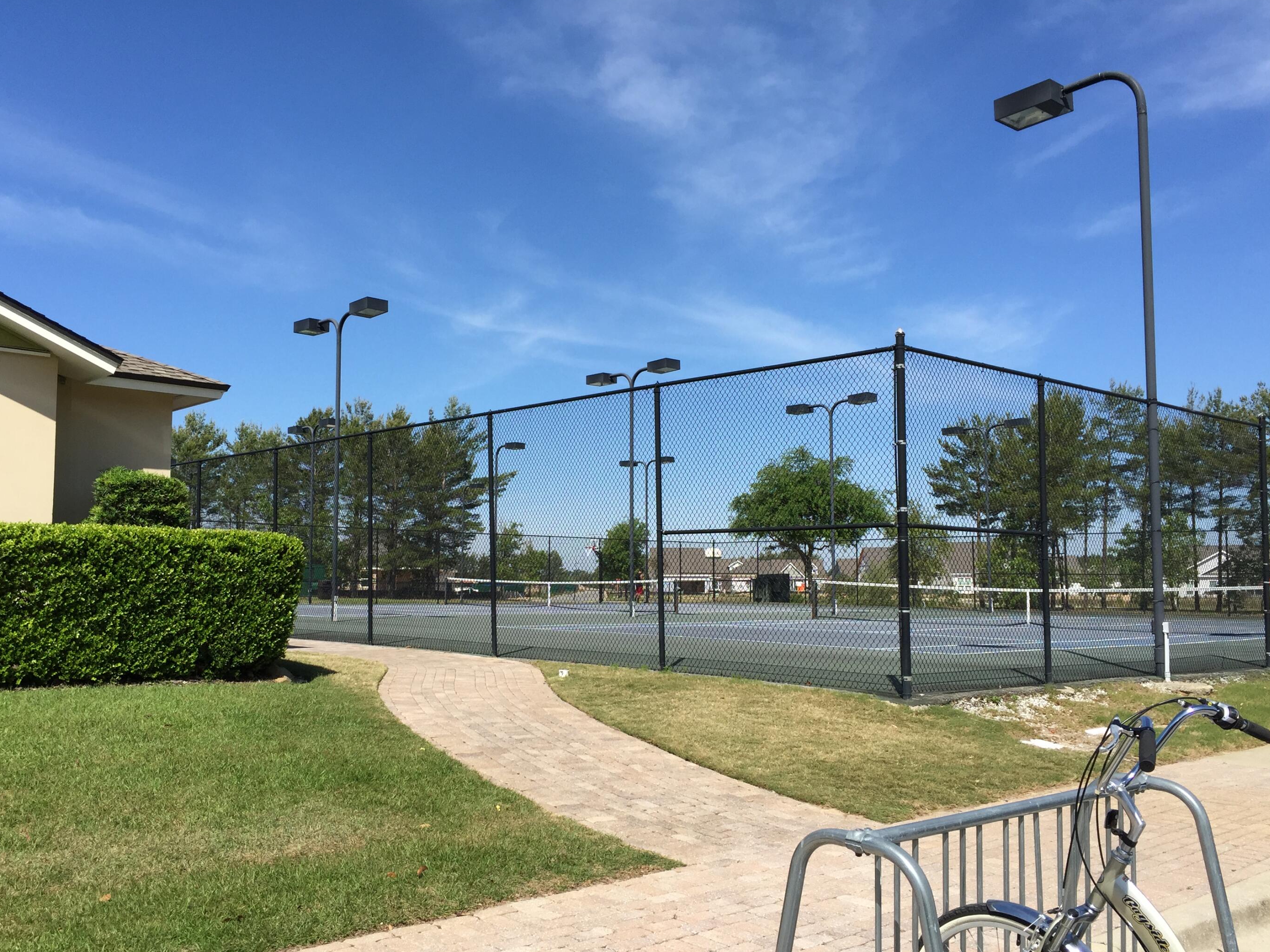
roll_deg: -1.0
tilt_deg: +2.7
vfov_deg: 44.1
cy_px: 519
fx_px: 1174
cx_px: 595
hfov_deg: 56.8
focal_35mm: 32
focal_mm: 4.15
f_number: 2.2
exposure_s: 1/1980
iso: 32
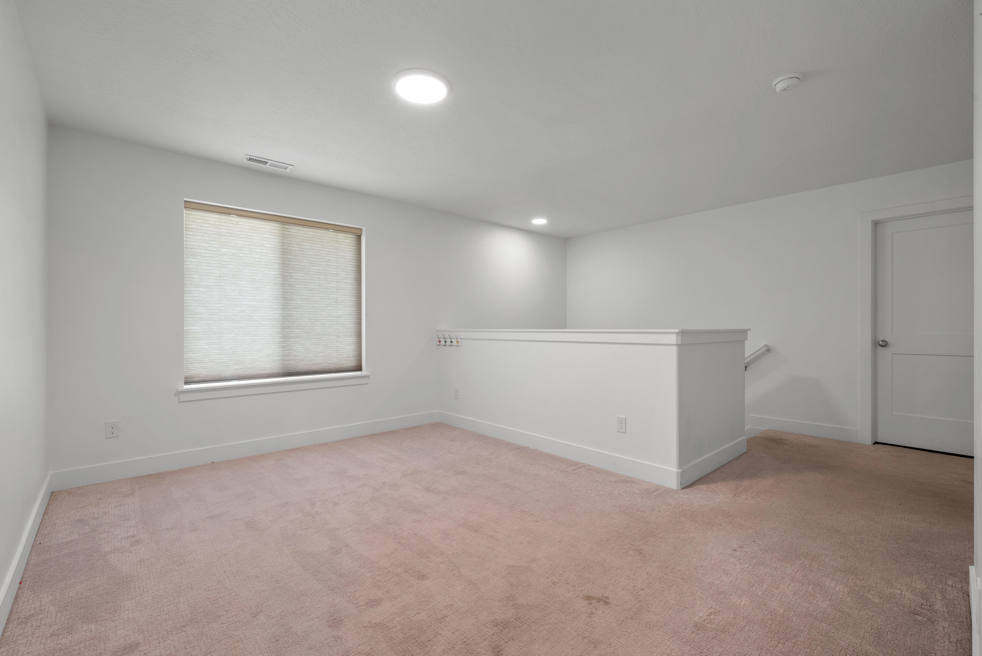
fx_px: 423
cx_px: 491
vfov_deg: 75.5
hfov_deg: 98.5
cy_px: 328
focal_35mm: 16
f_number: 8
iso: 500
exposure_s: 1/1.25
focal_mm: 15.5
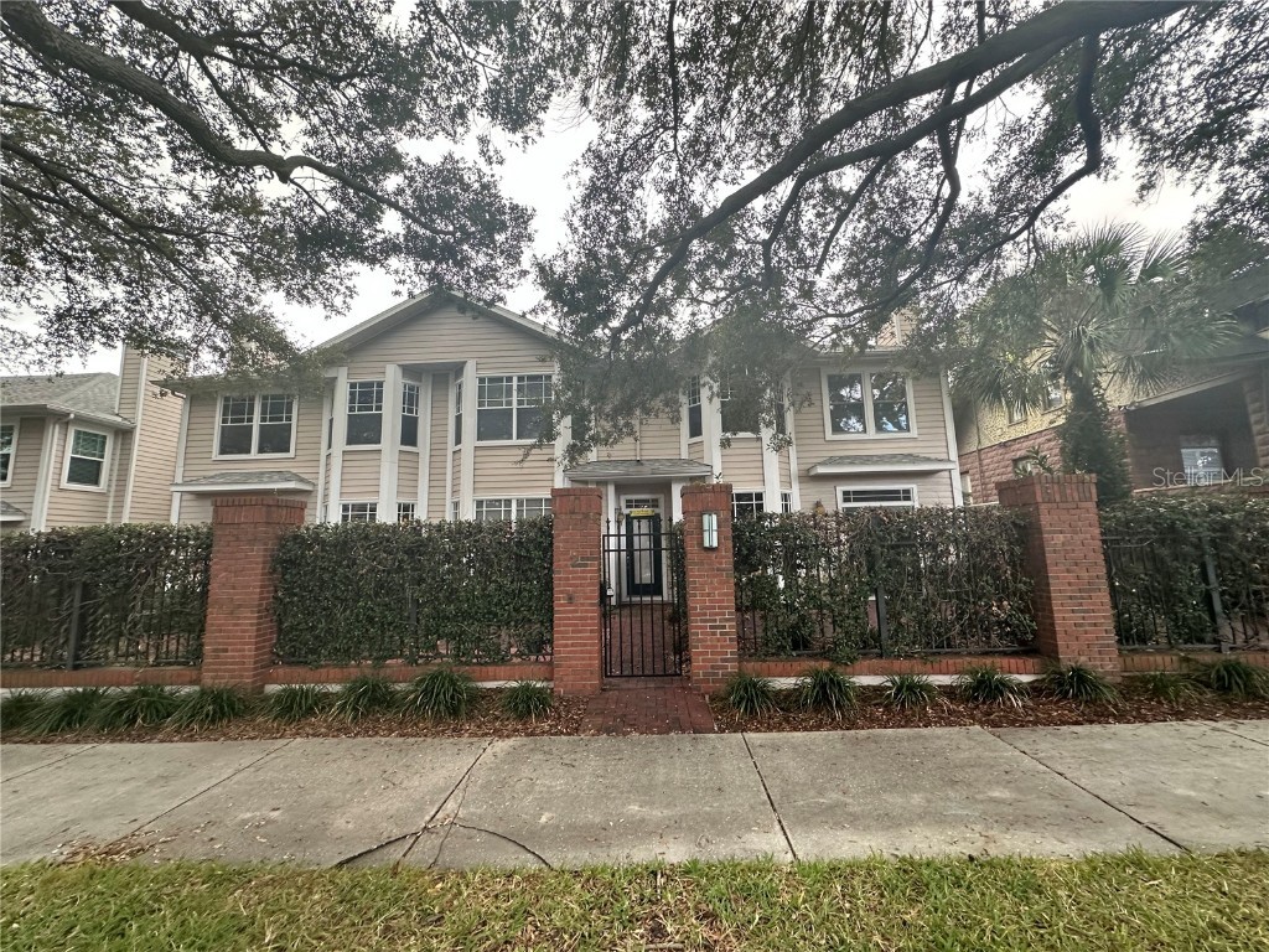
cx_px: 634
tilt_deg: +7.7
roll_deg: +0.9
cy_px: 476
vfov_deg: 85.7
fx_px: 513
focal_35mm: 14
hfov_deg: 102.1
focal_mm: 2.22
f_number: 2.2
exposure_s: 1/99
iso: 160
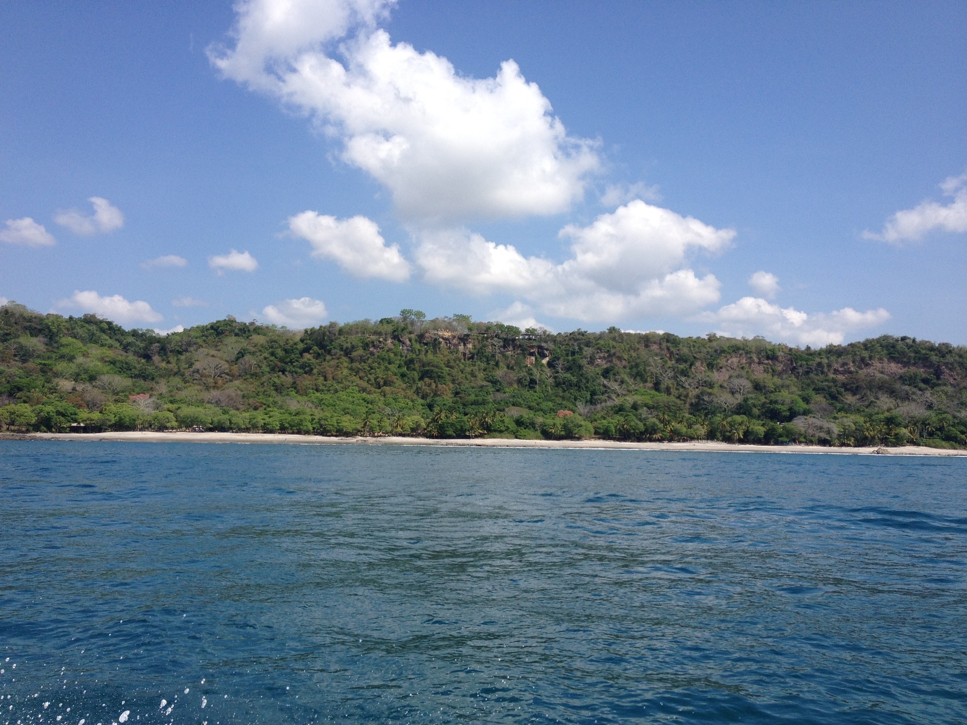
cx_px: 484
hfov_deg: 52.6
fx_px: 978
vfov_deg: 40.7
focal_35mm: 35
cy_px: 362
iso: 50
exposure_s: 1/2123
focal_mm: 4.28
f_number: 2.4
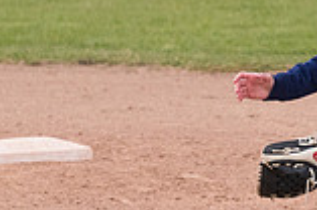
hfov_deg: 2.6
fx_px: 7065
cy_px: 99
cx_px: 422
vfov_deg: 1.7
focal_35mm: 804
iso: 640
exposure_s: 1/1600
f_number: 5.6
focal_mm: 145
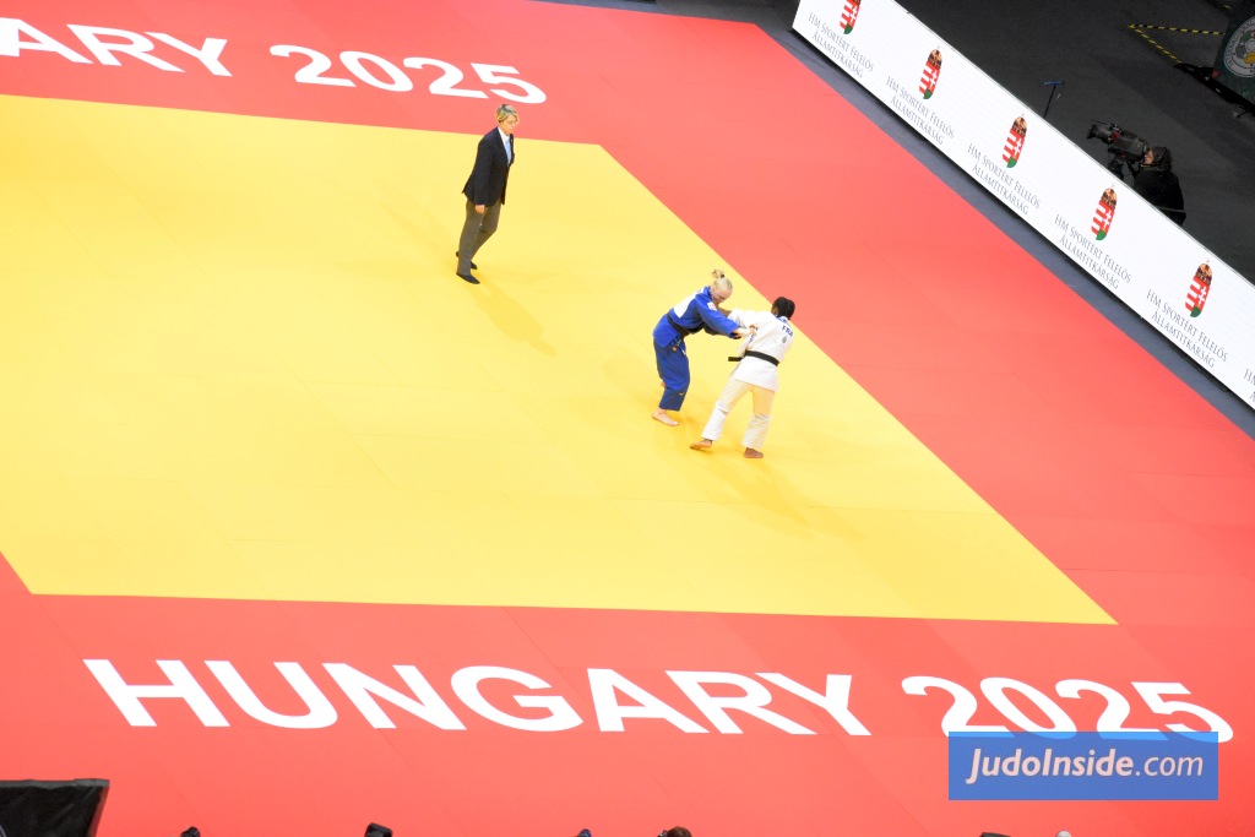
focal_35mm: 142
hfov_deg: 14.4
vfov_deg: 9.6
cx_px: 628
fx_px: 4968
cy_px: 418
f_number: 7.1
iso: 6400
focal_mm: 95
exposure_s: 1/640
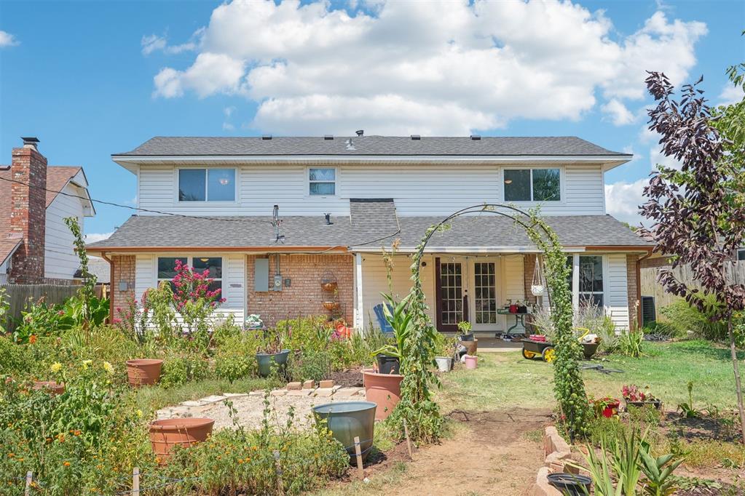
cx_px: 372
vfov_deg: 44.3
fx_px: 610
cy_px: 248
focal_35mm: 30
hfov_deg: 62.8
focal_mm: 29.5
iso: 100
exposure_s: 1/125
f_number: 8
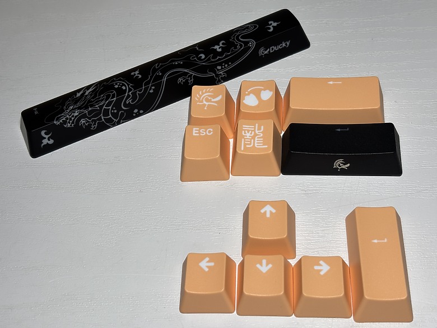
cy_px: 164
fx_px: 656
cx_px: 218
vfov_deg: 28.0
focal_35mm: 52
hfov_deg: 36.8
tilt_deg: -56.1
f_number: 1.6
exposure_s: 1/120
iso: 25
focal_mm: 5.96
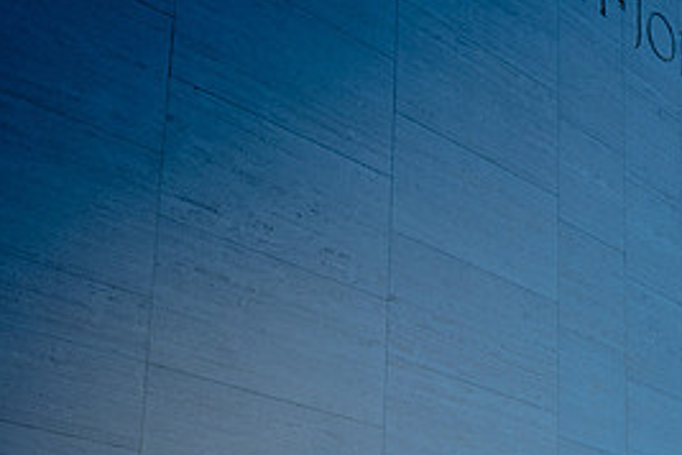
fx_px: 1440
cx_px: 731
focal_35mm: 76
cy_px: 454
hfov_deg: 25.0
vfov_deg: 17.5
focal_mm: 35
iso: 64
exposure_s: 1/200
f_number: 2.8
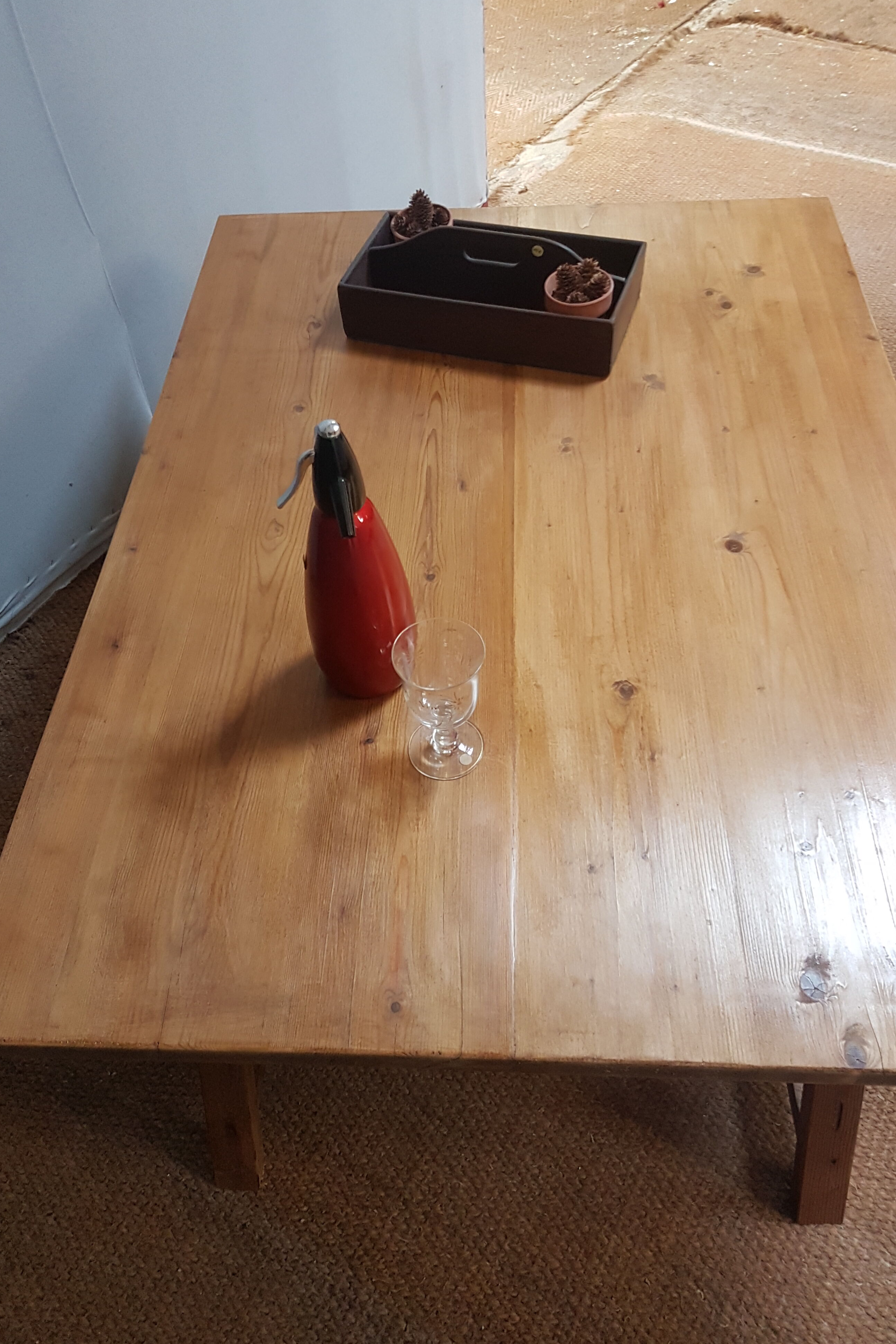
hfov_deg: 46.4
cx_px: 423
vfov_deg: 65.5
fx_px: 1045
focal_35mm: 28
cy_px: 661
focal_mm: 4.2
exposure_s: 1/50
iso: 160
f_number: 1.7
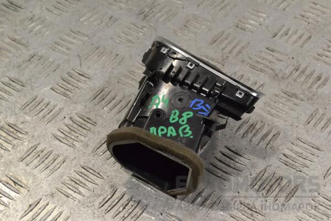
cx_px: 166
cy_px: 110
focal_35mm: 82
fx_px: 758
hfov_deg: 24.6
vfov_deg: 16.6
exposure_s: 1/250
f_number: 8
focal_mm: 55
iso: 3200
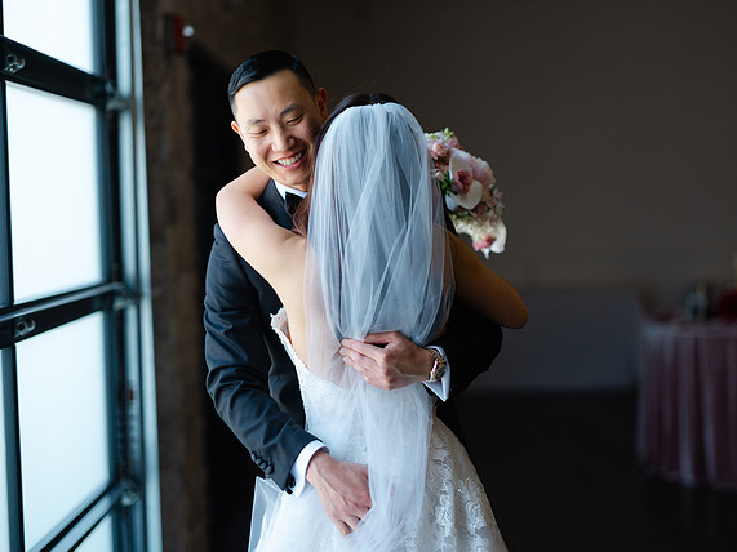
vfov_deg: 22.9
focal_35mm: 64
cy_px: 273
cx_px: 367
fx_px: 1362
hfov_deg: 30.3
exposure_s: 1/1000
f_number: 1.7
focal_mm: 80
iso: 320
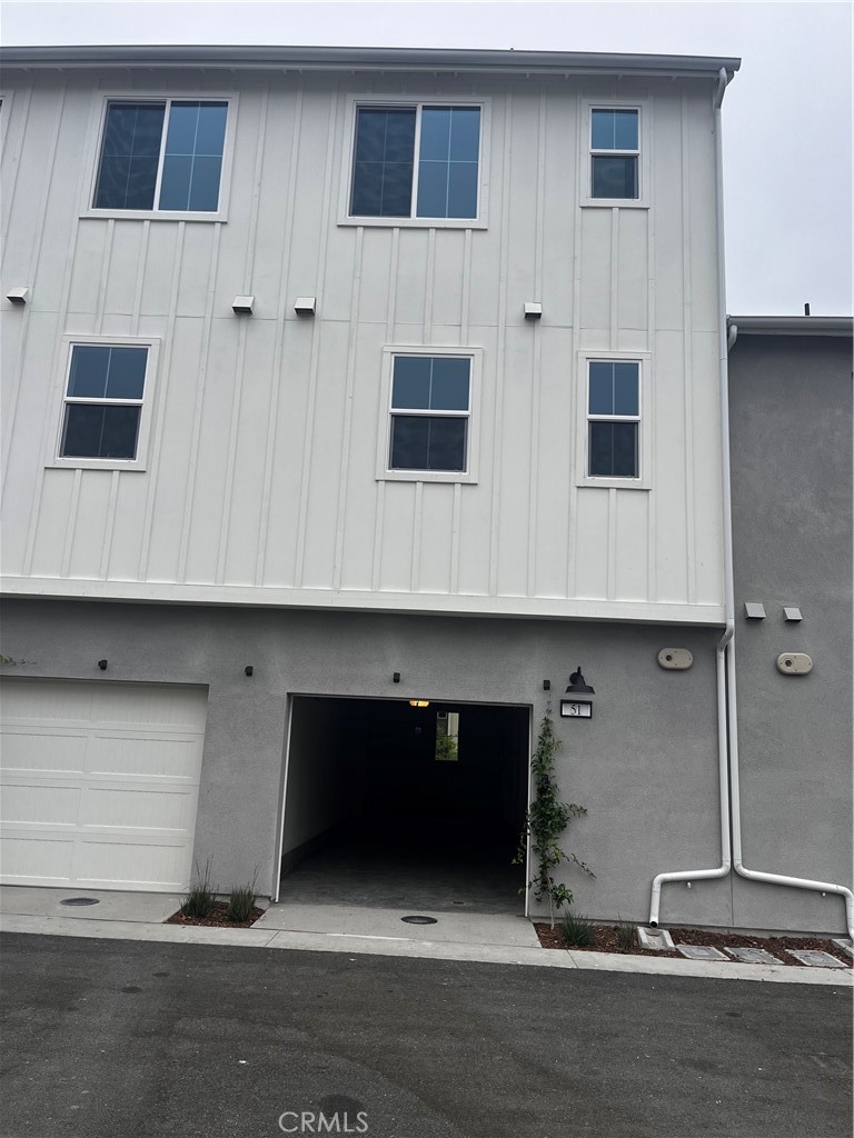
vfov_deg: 67.3
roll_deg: -3.9
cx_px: 427
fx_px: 855
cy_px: 569
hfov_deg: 53.1
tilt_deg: +10.1
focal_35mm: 26
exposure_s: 1/1458
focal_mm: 5.1
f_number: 1.6
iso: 50
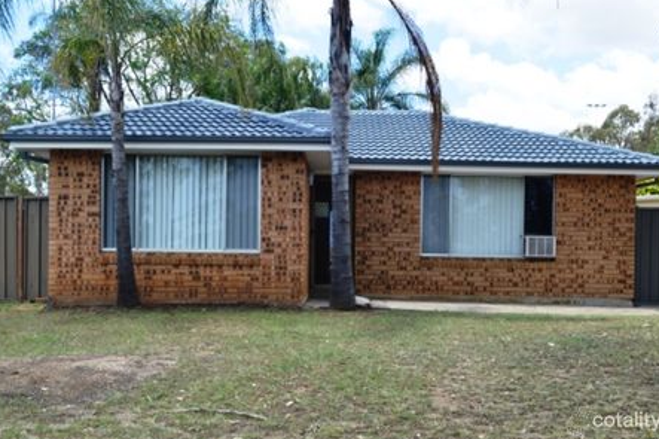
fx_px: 640
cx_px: 336
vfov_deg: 37.8
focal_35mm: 35
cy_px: 218
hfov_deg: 54.4
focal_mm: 22
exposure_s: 1/200
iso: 100
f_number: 7.1
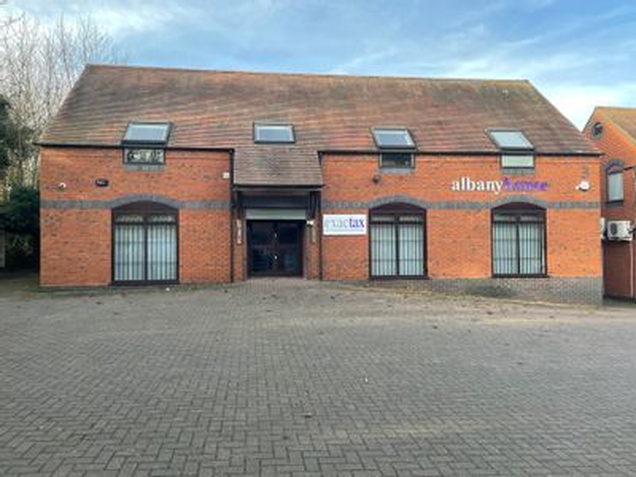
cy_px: 238
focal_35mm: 26
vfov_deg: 53.1
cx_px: 318
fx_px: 478
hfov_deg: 67.3
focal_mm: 4.2
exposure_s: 1/191
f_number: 1.6
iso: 32
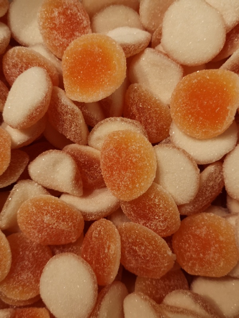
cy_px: 159
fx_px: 368
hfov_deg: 36.0
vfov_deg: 46.8
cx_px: 120
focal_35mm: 40
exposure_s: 1/50
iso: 100
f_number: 1.8
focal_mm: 3.95
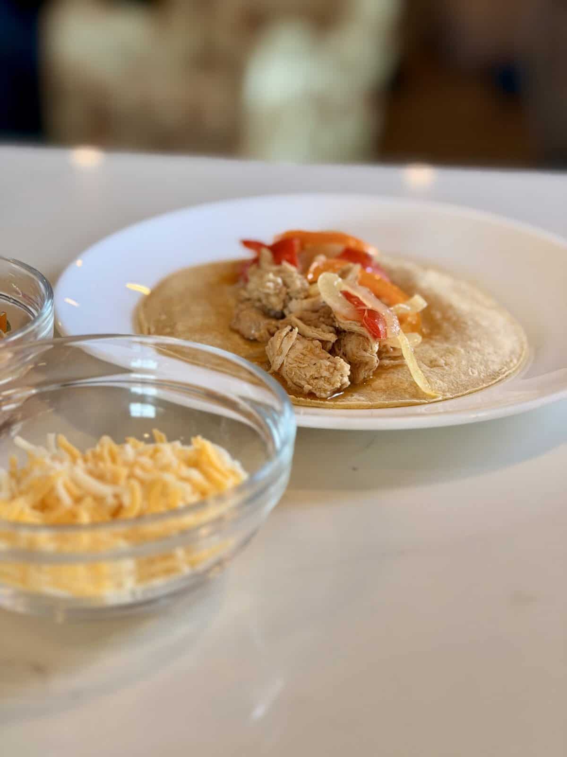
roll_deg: -0.8
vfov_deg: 39.7
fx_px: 1048
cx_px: 284
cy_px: 378
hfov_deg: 30.3
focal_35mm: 48
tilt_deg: -25.5
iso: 50
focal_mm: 6.76
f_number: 1.78
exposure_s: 1/120
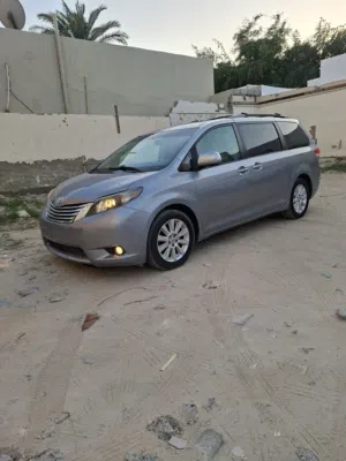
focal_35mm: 23
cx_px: 173
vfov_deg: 73.9
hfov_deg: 58.9
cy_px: 230
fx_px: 307
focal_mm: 5.54
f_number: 1.8
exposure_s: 1/266
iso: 50
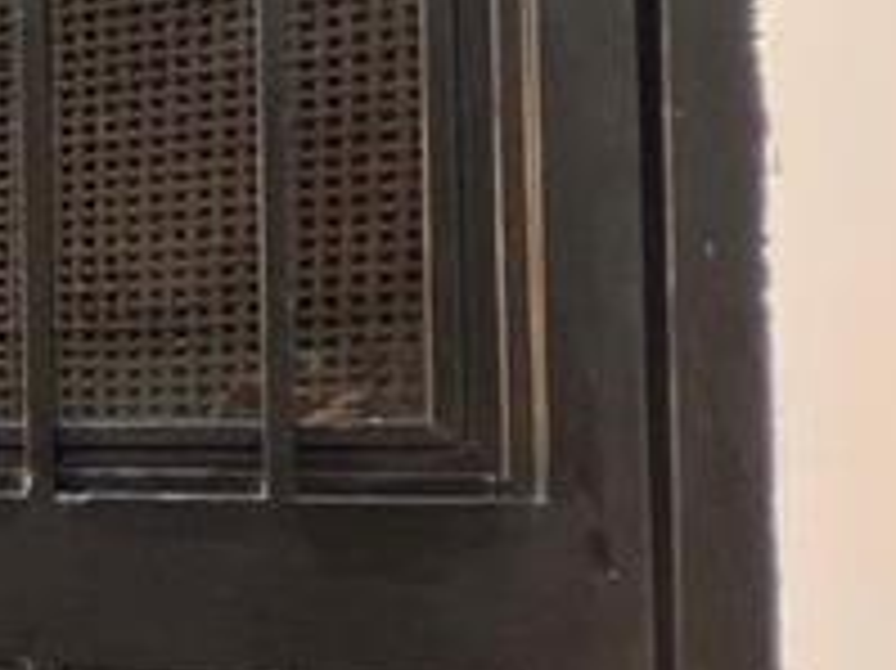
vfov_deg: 21.9
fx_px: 1733
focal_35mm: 67
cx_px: -1306
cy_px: 405
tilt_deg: +1.5
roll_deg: +1.3
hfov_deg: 14.8
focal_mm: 1.57
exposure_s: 1/99
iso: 40
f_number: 1.8
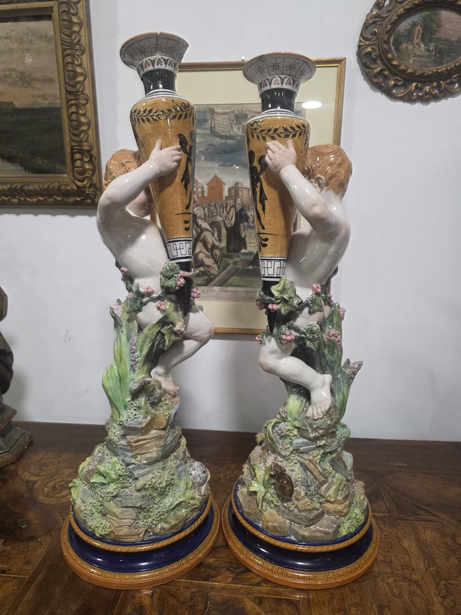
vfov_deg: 73.9
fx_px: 408
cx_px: 230
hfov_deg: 58.9
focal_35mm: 23
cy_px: 308
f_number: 1.7
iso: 200
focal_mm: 6.3
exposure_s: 1/100
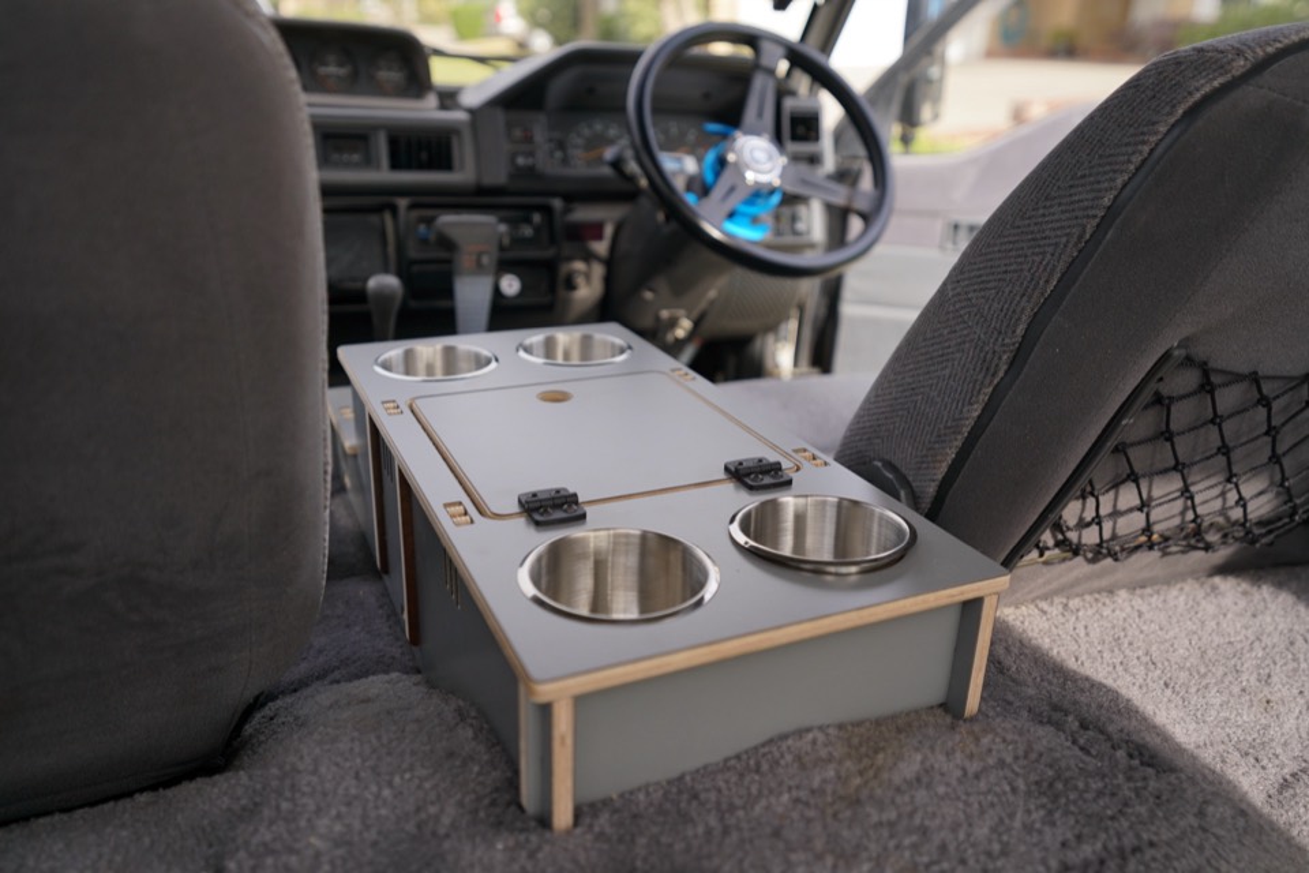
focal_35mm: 28
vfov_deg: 46.4
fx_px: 1018
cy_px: 436
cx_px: 654
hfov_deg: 65.5
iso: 160
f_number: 2.8
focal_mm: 28
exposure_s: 1/1000
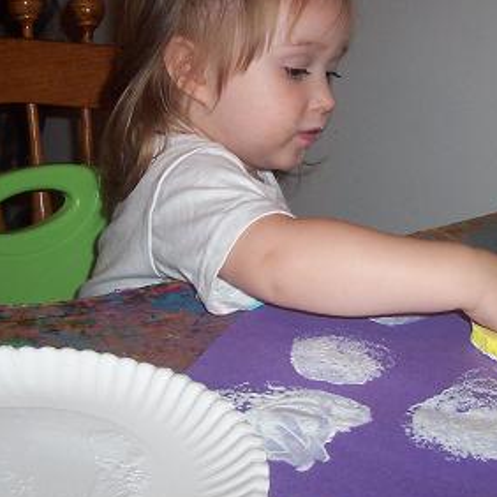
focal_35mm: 59
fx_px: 958
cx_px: 289
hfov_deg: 29.0
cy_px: 209
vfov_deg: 29.0
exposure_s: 1/60
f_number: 2.8
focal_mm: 5.6
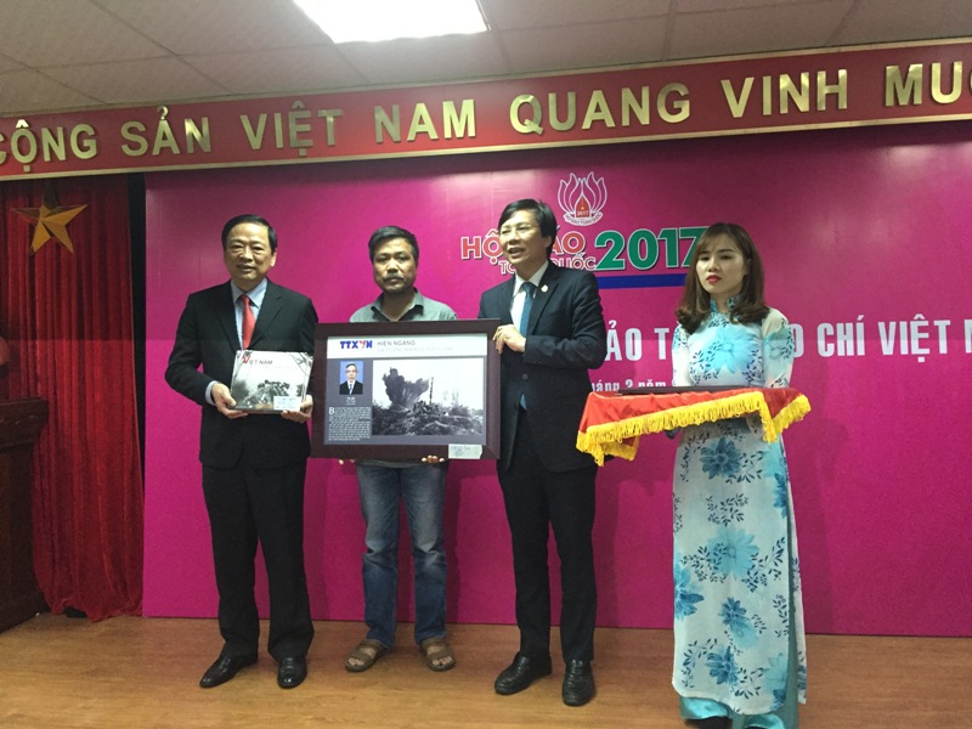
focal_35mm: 29
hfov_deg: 61.7
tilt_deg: +0.0
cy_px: 364
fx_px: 814
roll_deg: -0.3
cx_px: 486
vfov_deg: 48.2
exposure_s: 1/33
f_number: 2.2
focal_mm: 4.15
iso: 250
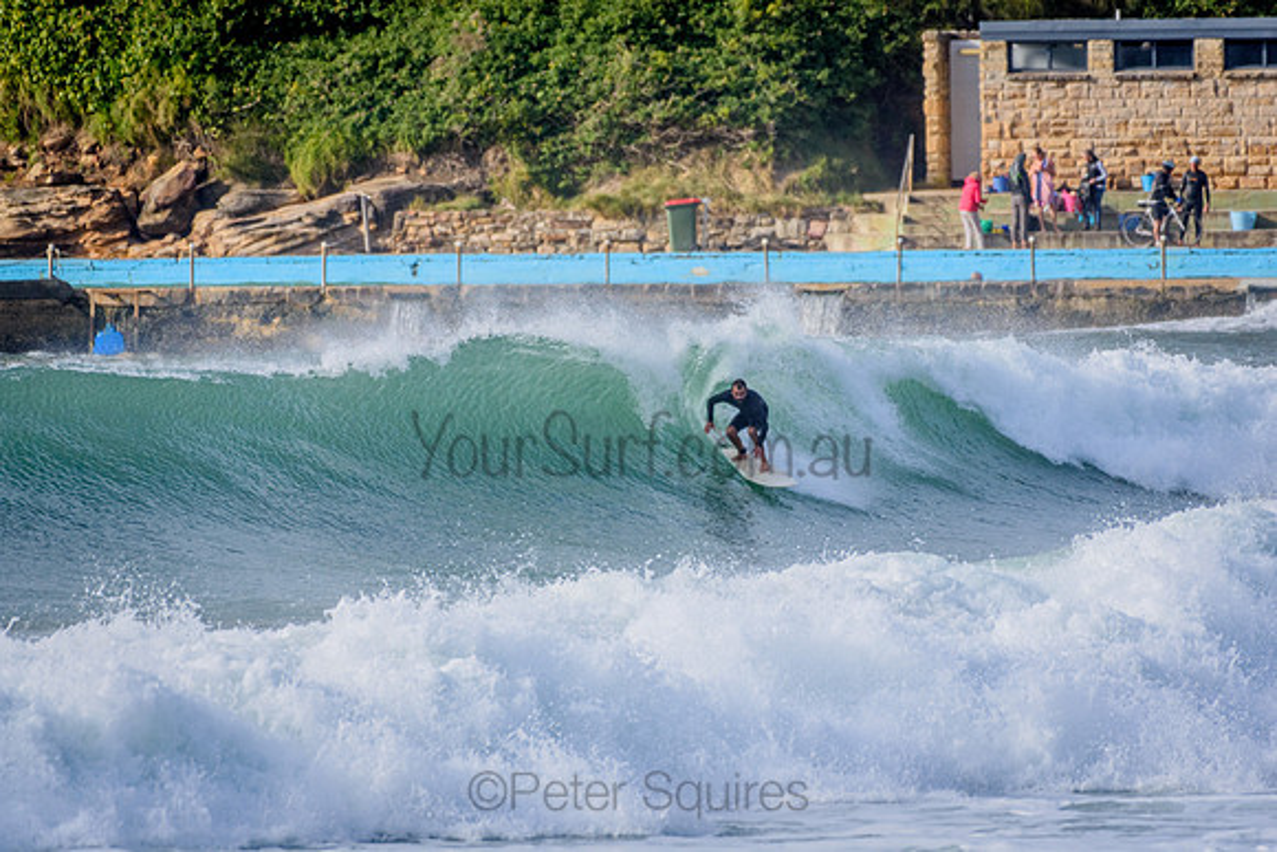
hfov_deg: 2.7
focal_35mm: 750
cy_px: 426
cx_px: 638
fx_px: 26609
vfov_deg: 1.8
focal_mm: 500
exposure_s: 1/2000
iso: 400
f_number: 5.6
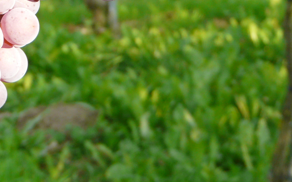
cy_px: -54
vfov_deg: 7.9
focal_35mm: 163
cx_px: -53
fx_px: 1297
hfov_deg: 12.6
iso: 100
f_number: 3.6
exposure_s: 1/125
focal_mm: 10
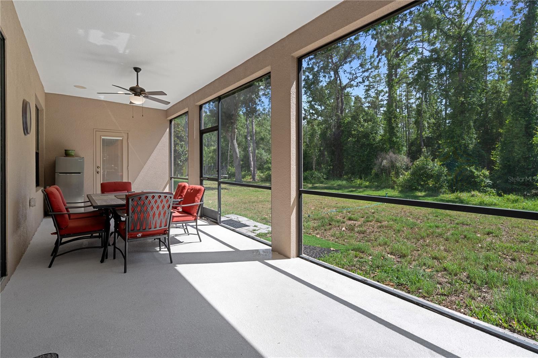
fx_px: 239
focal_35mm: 16
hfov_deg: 96.7
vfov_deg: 73.7
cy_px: 179
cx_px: 269
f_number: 9
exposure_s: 1/125
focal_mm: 16
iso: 320
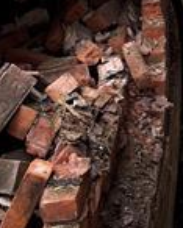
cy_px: -14
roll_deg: +0.1
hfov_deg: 11.8
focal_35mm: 123
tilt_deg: -18.3
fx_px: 832
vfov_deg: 15.3
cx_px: 310
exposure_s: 1/79
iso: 200
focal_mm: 6.76
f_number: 1.78
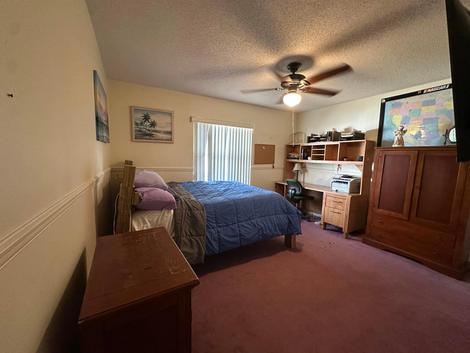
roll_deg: -2.4
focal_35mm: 14
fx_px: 190
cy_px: 176
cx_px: 235
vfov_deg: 85.7
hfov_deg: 102.1
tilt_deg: -6.0
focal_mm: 2.22
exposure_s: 1/60
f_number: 2.2
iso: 500
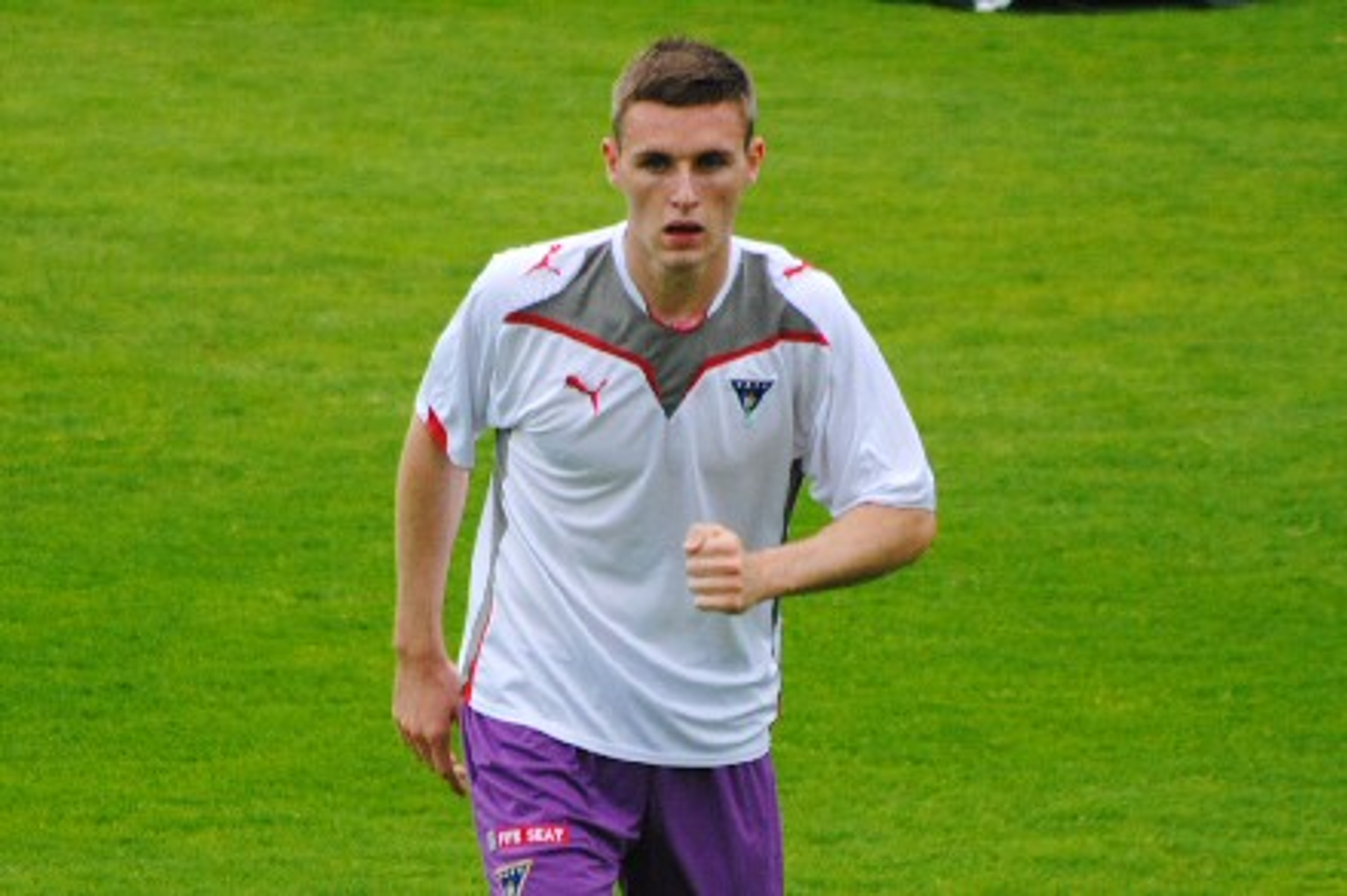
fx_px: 16830
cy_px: 448
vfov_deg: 3.1
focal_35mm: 450
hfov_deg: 4.6
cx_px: 674
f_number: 5.6
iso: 360
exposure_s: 1/500
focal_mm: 300
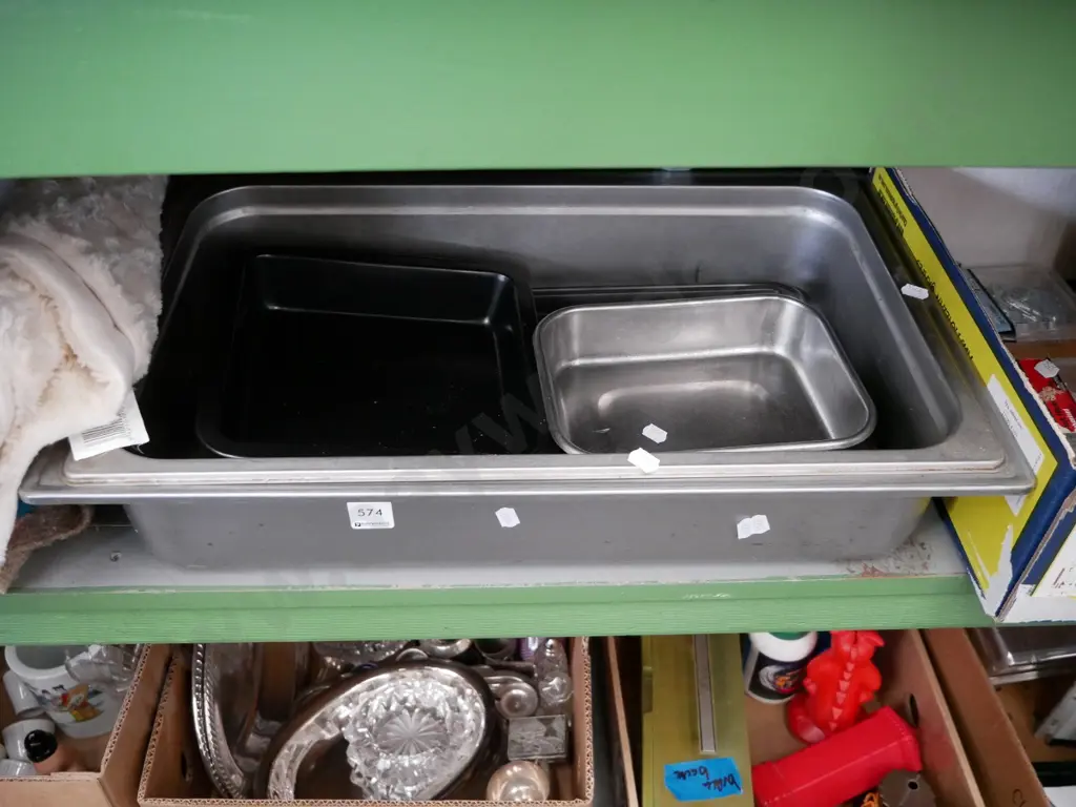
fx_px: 1057
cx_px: 538
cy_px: 404
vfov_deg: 41.8
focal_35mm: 34
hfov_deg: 54.0
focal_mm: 17
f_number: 4
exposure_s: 1/40
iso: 3200
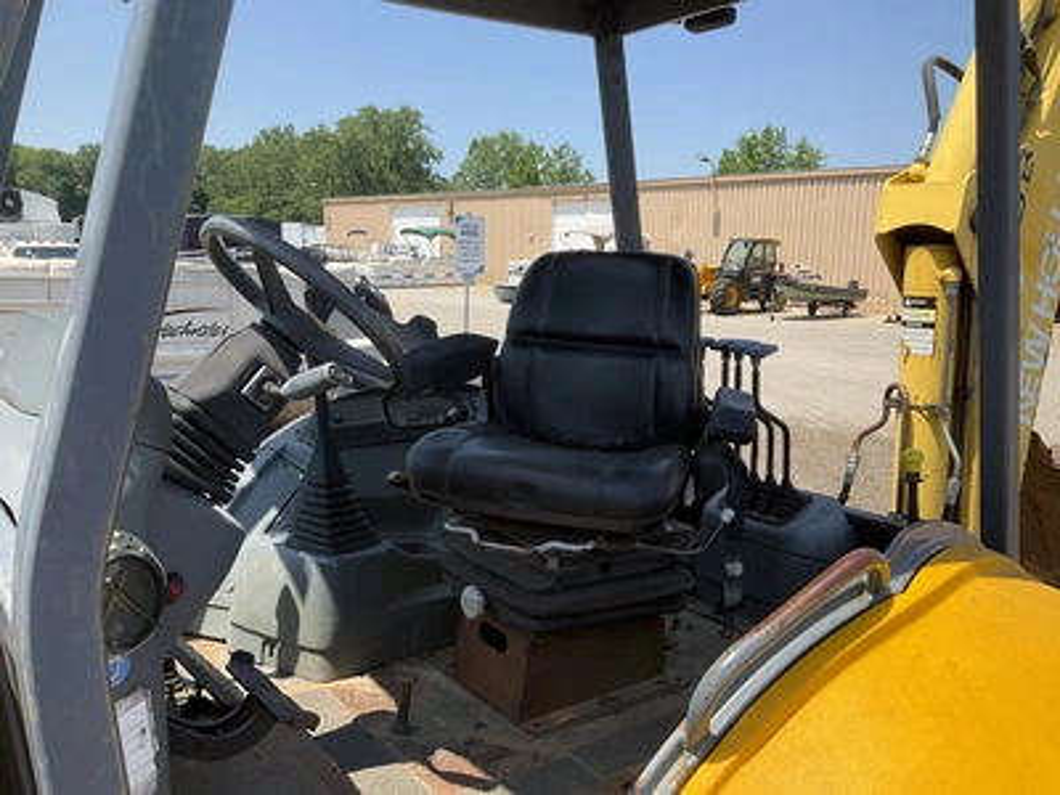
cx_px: 530
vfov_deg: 48.2
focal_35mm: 29
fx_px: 888
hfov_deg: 61.7
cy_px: 398
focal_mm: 3
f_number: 1.8
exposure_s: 1/1195
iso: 25
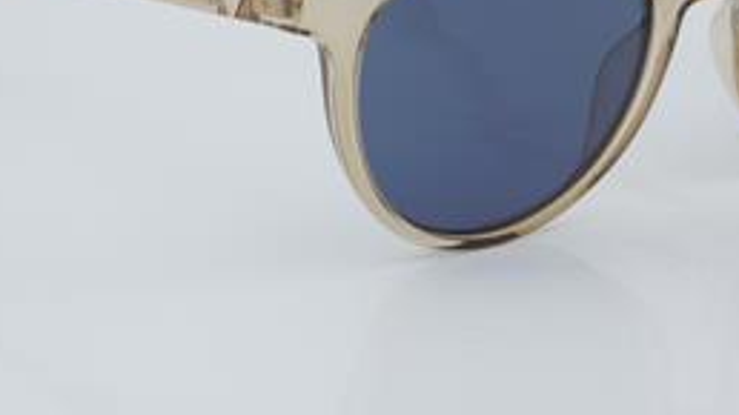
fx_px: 2622
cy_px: 66
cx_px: 438
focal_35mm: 134
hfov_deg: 16.0
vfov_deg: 9.0
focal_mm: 55
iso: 100
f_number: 32
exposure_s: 1/4
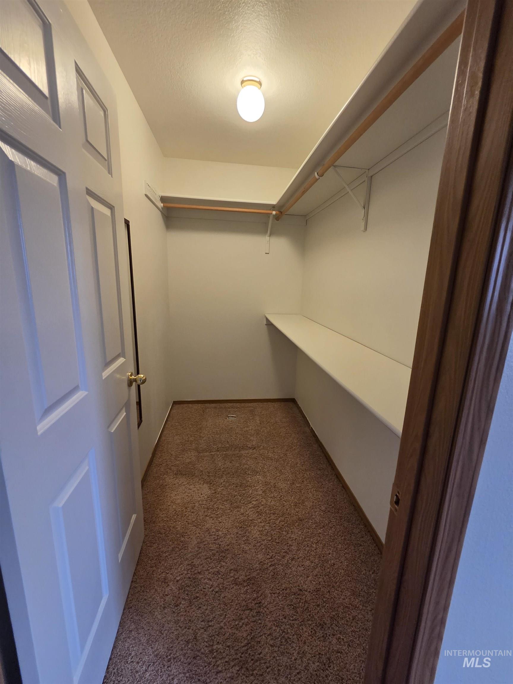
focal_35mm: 13
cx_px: 256
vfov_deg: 106.2
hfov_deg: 89.9
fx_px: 257
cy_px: 342
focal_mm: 2.2
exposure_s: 1/60
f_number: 2.2
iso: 250
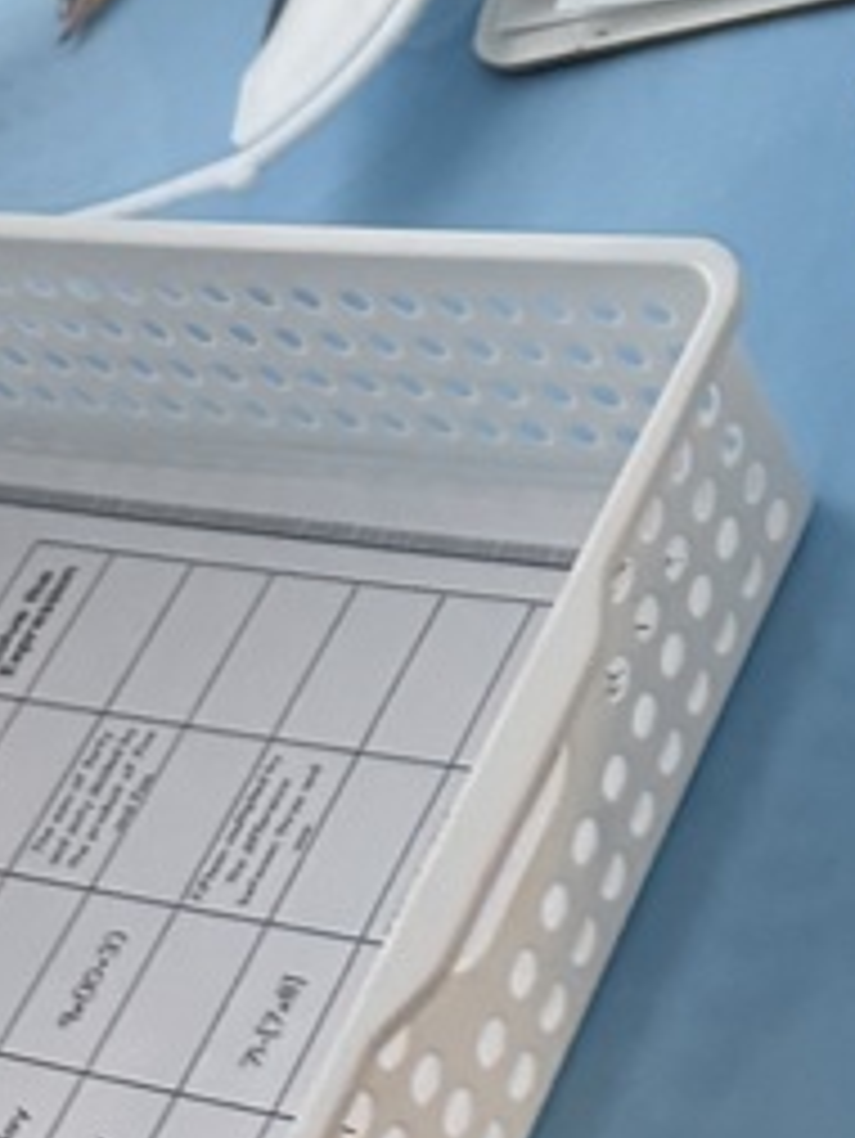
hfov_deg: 14.1
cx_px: 1346
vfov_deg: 18.8
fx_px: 3192
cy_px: -324
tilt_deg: -39.5
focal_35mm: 97
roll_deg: +24.1
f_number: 1.78
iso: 400
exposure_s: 1/60
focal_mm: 6.76
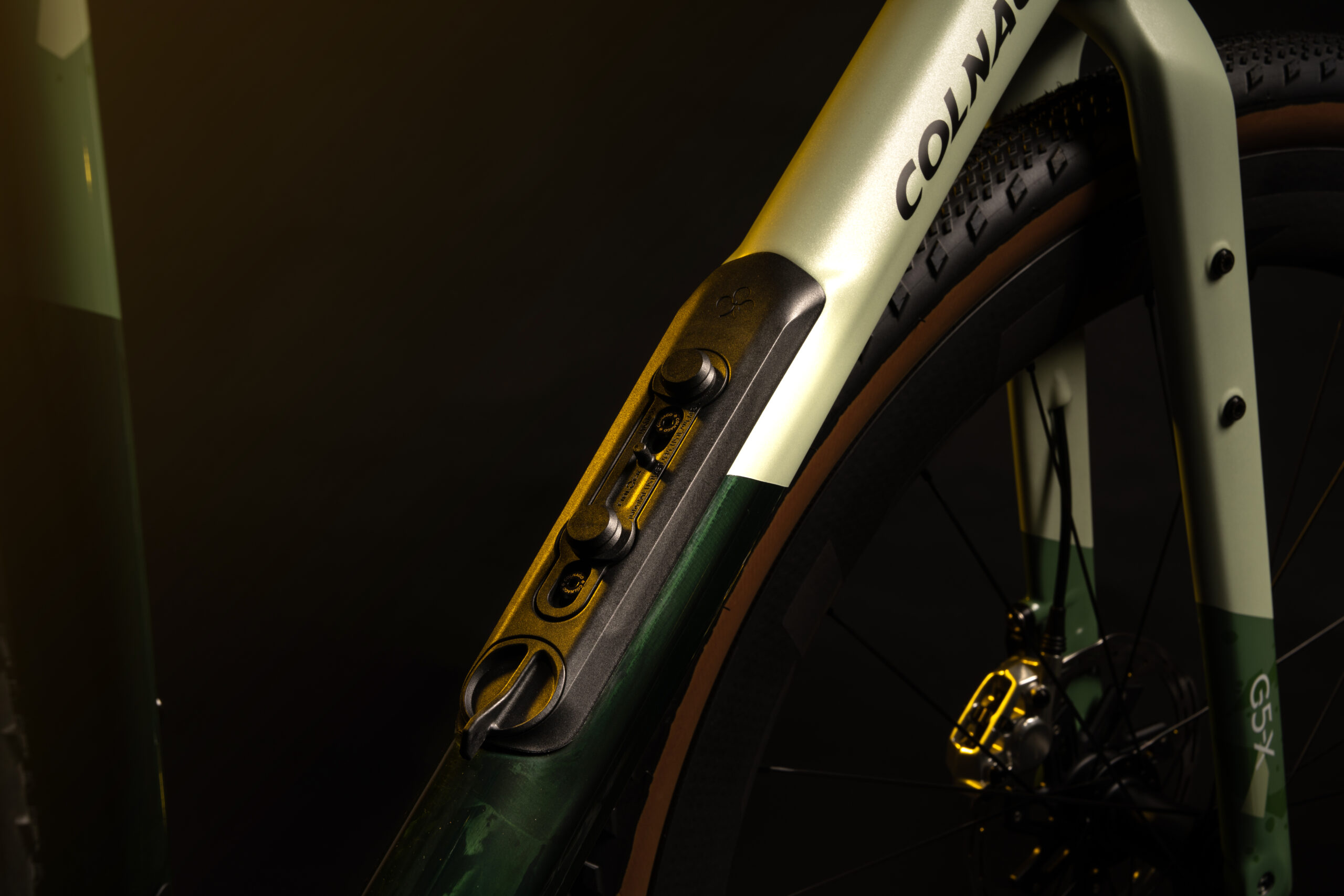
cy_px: 448
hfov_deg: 28.8
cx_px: 672
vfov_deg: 19.5
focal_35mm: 70
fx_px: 2613
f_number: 16
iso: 100
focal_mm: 70
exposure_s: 1/160
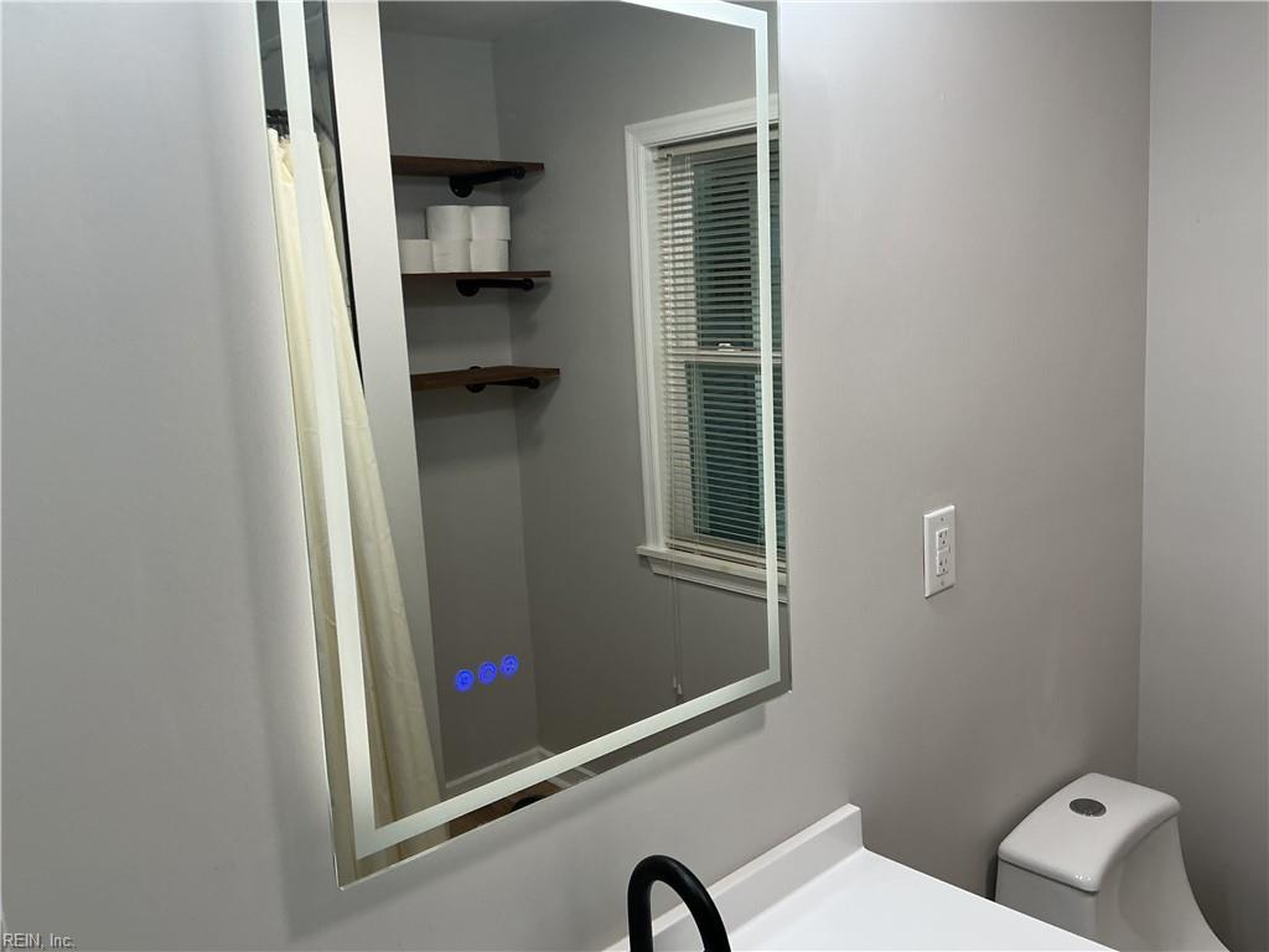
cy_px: 476
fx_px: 1063
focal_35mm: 29
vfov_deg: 48.2
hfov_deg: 61.7
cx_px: 634
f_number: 1.8
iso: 40
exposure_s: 1/60
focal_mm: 3
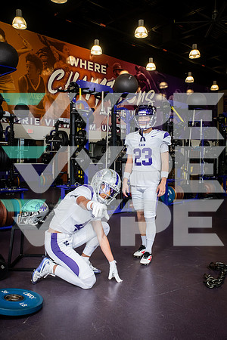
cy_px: 170
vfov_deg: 55.8
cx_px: 114
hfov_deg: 38.9
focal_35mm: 34
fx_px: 322
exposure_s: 1/250
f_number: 7.1
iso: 800
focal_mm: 34
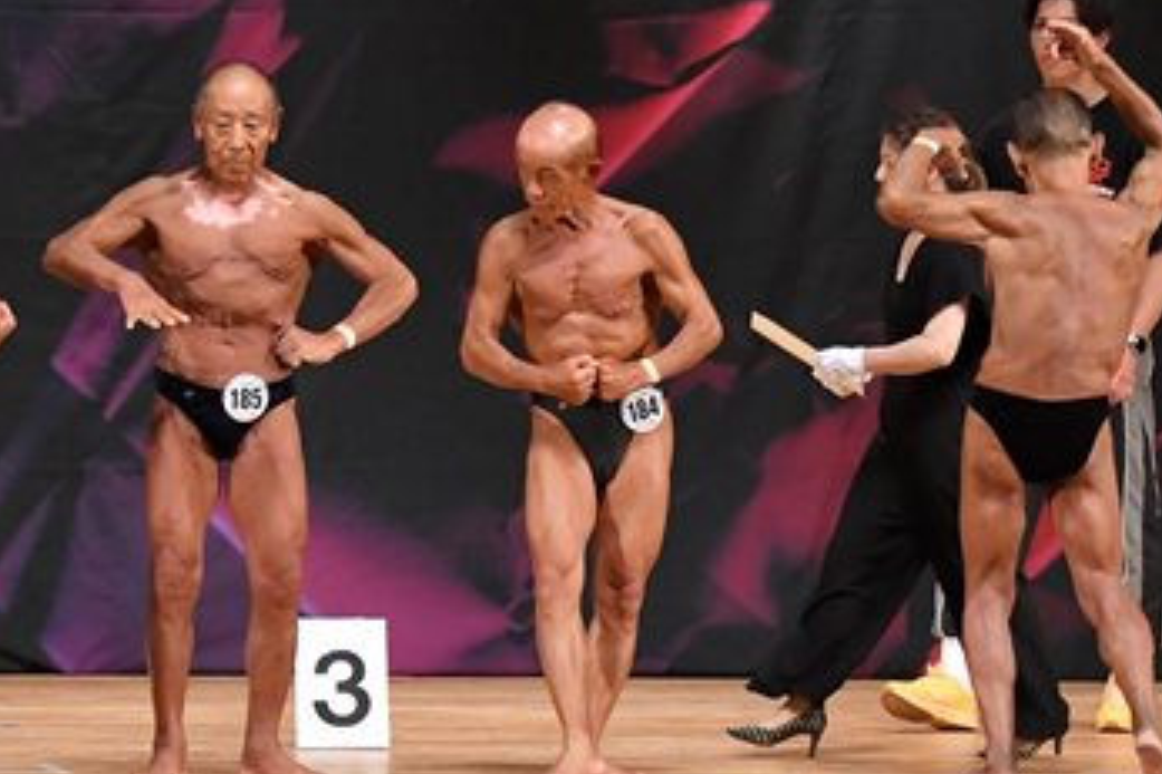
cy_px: 352
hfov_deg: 6.7
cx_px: 728
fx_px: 9936
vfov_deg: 4.5
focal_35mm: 308
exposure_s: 1/400
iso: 4500
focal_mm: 92
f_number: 5.6
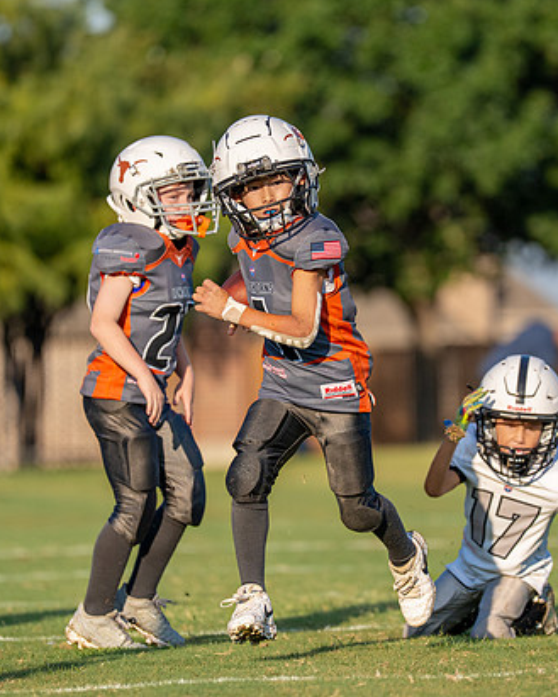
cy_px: 364
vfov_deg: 5.1
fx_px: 7821
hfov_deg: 4.1
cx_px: 354
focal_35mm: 379
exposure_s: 1/5000
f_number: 2.8
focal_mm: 200
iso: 320
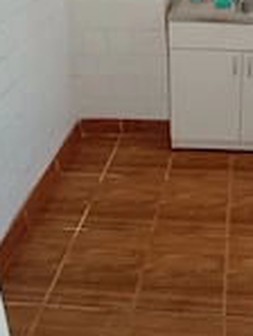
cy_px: 2
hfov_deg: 32.2
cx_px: 221
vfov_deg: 38.9
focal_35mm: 43
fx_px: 418
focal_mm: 1.66
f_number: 2.2
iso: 724
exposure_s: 1/33.3
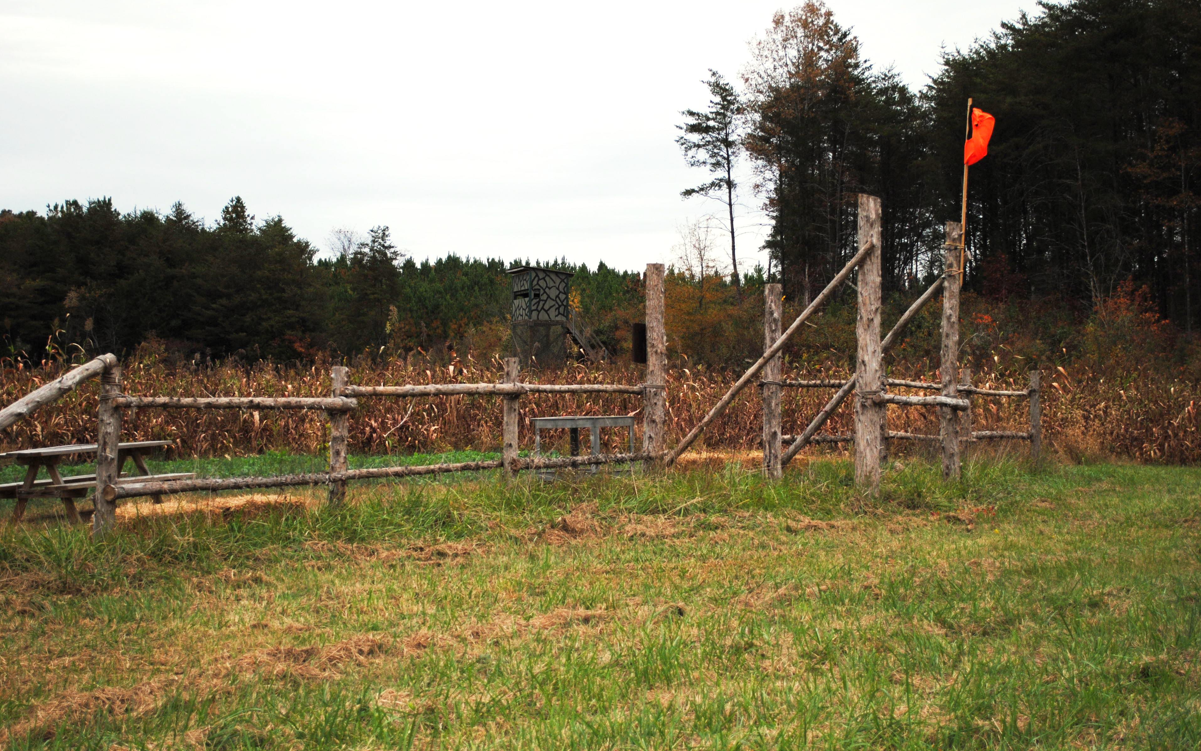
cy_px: 381
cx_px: 603
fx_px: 1931
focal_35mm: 59
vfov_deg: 22.0
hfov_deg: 34.5
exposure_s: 1/60
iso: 200
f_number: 5
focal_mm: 38
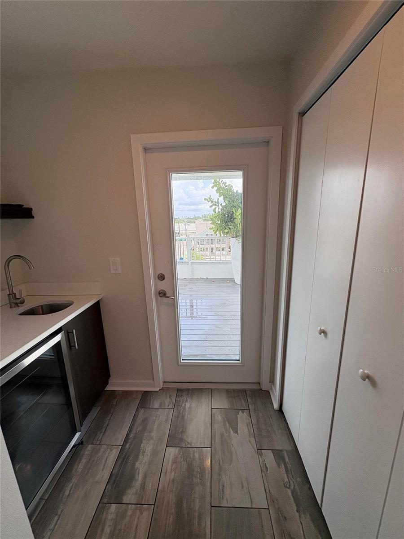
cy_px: 270
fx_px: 218
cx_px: 202
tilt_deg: -12.0
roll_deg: +1.3
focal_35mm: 14
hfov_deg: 85.7
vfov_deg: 102.1
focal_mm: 2.22
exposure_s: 1/307
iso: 64
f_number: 2.2
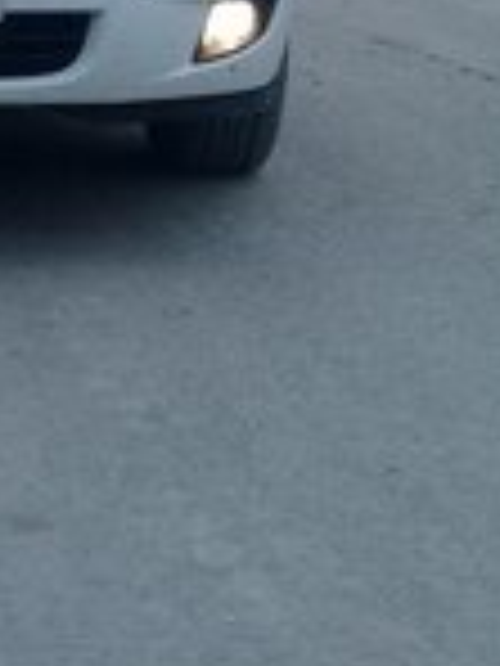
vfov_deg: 18.2
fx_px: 2003
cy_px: -63
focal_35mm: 104
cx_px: -261
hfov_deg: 13.4
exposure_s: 1/498
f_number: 2.2
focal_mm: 3.3
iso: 64
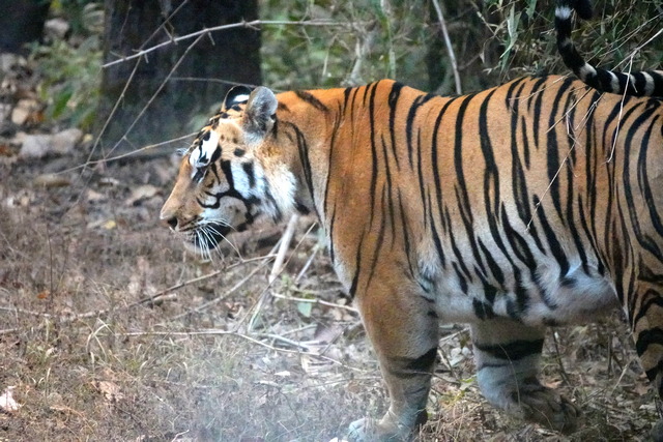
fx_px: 11052
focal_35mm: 600
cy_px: 221
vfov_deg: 2.3
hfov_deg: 3.4
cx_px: 332
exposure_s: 1/2000
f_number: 4
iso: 6400
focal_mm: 220
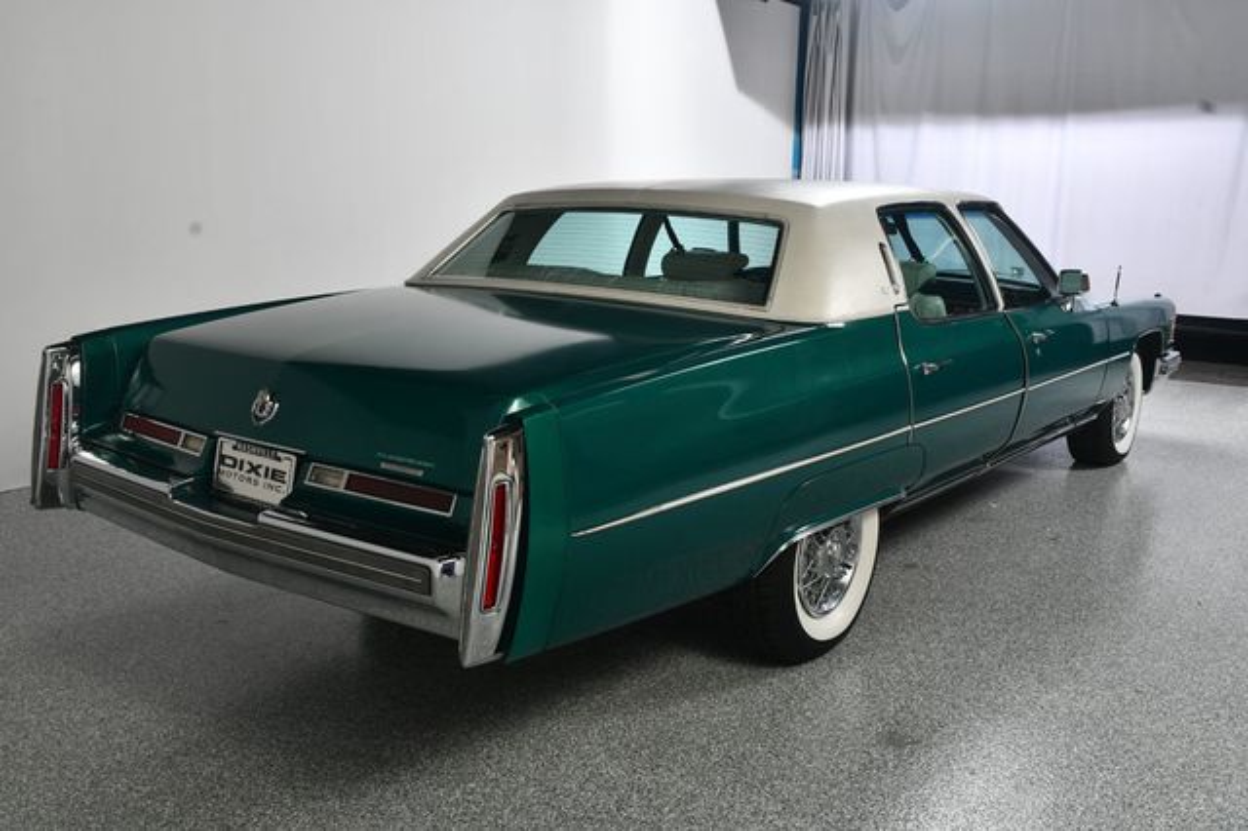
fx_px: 1143
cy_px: 416
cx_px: 624
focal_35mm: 33
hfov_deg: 57.2
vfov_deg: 39.9
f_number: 11
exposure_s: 1/160
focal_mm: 22
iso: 100
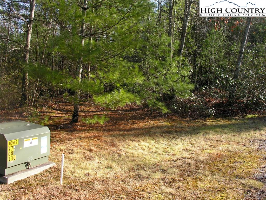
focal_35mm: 35
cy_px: 100
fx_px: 269
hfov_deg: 52.6
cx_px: 133
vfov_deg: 40.7
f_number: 4.5
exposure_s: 1/89
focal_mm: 8.9
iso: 50
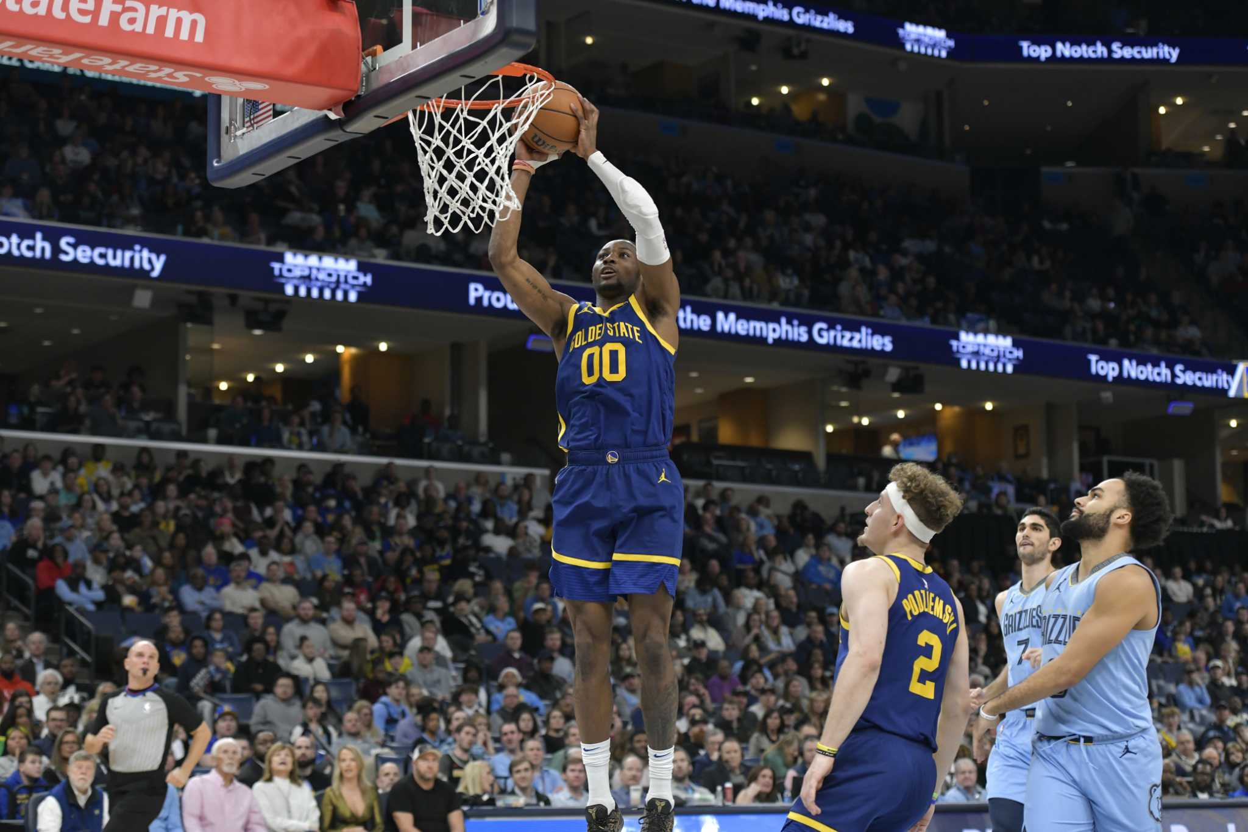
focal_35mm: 78
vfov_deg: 17.5
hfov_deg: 26.0
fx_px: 2704
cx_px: 624
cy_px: 416
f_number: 3.5
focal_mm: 78
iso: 2000
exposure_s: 1/1000
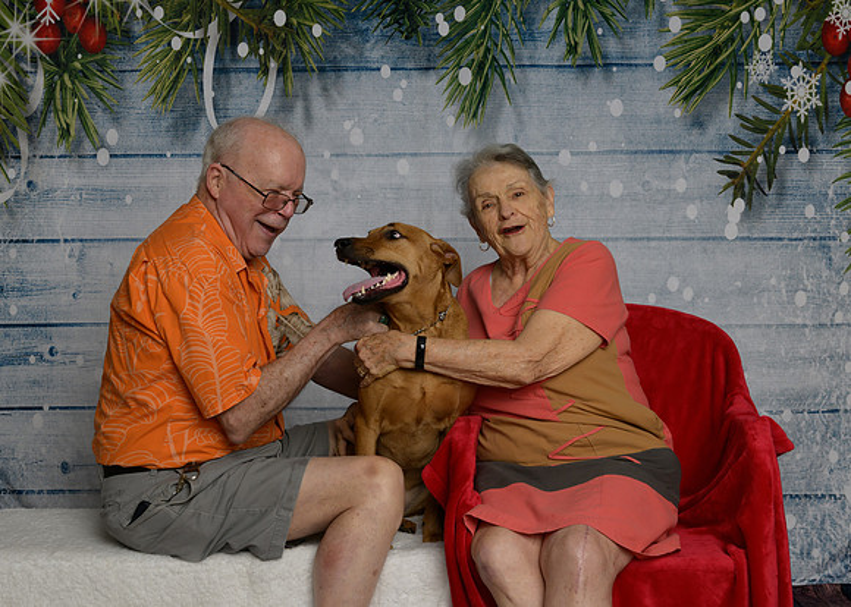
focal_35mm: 46
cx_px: 386
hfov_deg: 42.0
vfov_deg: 30.7
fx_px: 1108
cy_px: 320
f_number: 10
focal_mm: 38
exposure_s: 1/160
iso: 400
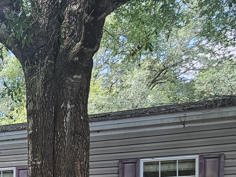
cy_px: 225
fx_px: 348
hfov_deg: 29.6
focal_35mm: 51
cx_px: -76
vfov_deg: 25.0
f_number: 2.2
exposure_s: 1/207
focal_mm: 2.2
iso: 125
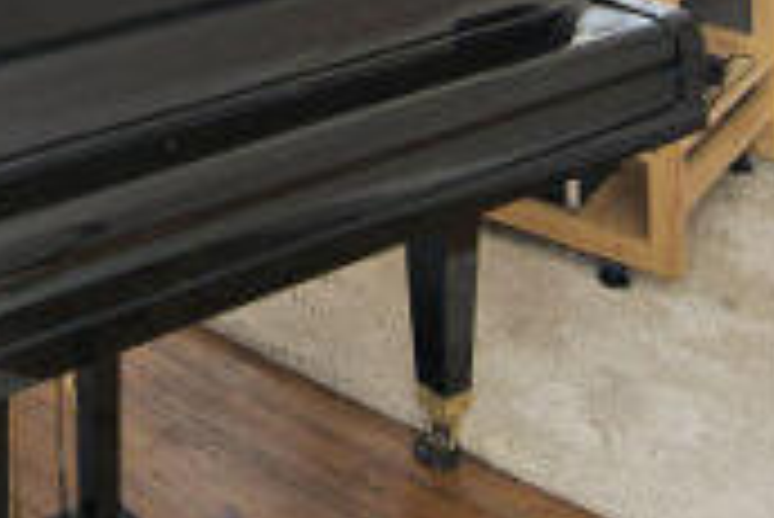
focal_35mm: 61
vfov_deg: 19.1
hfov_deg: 29.7
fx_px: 1313
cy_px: -295
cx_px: -65
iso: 320
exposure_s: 1/25
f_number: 5
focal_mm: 16
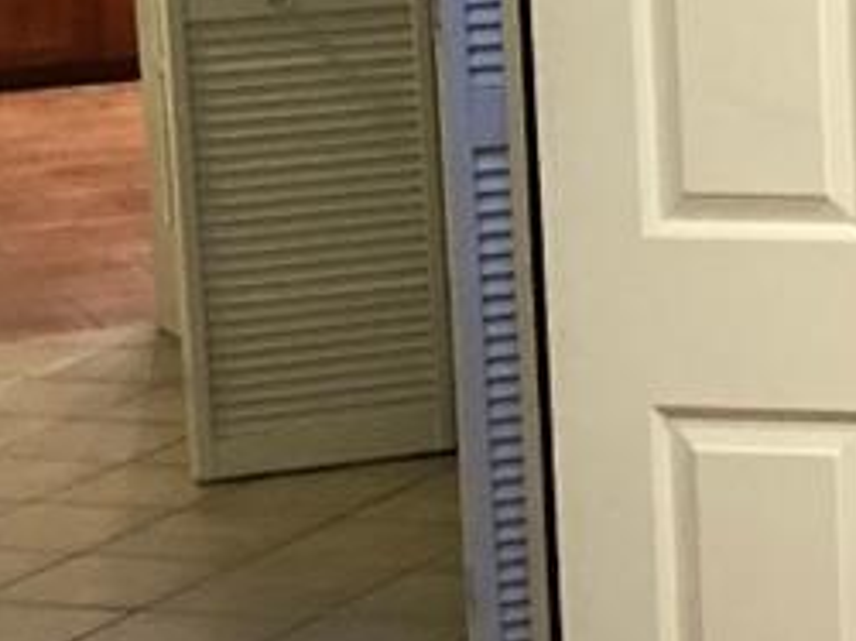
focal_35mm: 168
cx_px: 1462
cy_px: 168
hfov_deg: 11.1
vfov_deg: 8.8
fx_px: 4150
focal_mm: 4
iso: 64
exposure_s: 1/15
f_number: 1.8
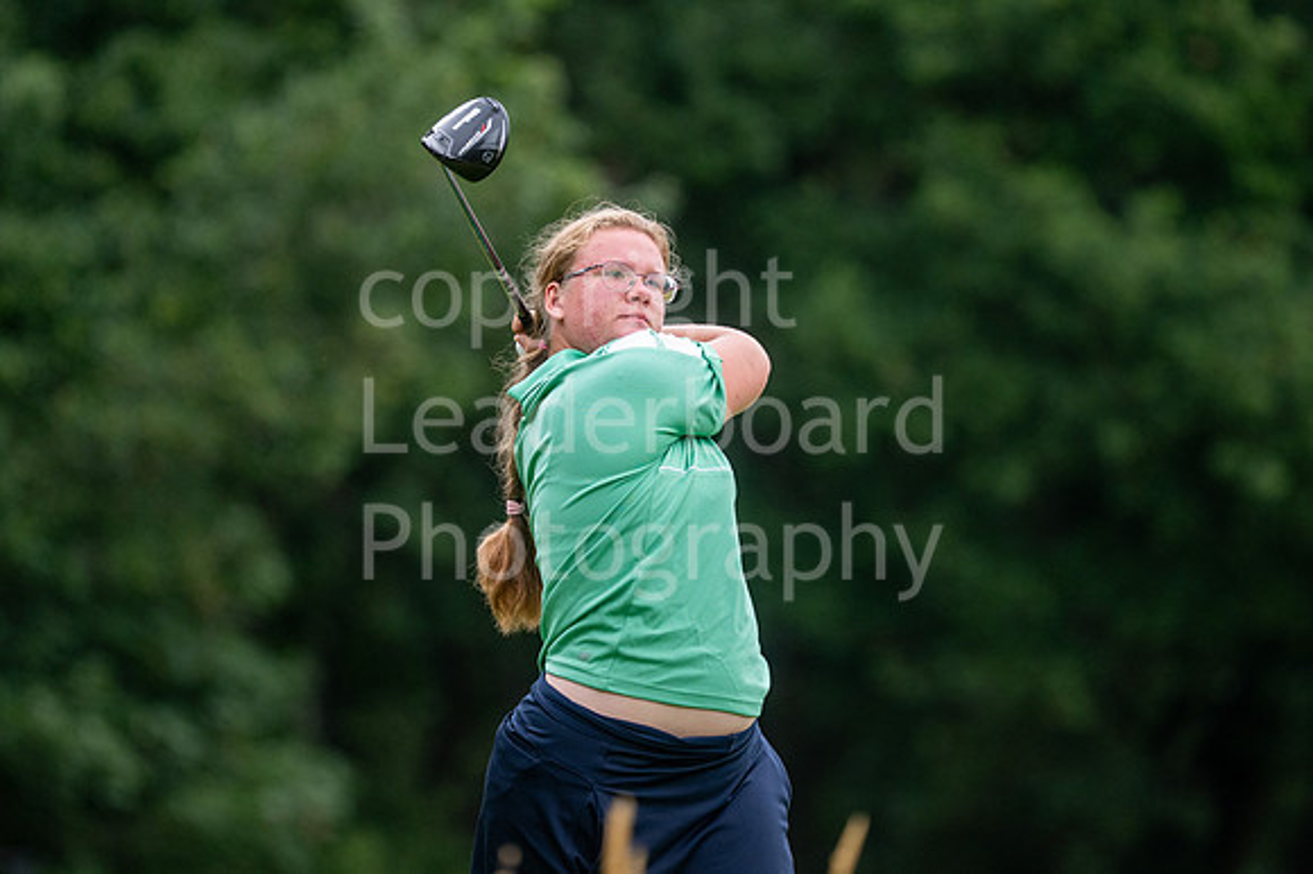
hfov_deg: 4.6
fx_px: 16403
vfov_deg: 3.1
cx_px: 656
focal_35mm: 450
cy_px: 437
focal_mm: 300
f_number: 4
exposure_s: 1/1000
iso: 500
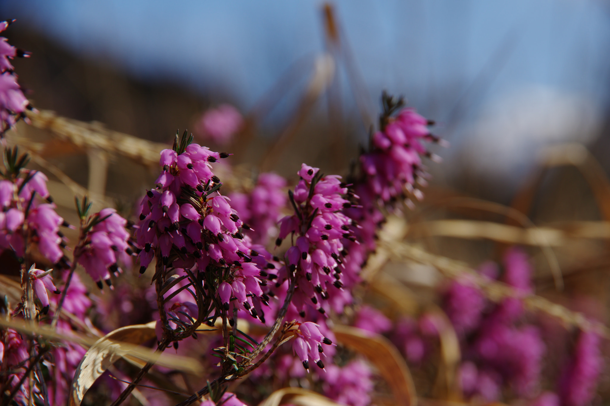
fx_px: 3420
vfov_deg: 6.8
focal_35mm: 202
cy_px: 203
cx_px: 305
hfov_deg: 10.2
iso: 100
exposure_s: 1/250
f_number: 11
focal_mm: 135
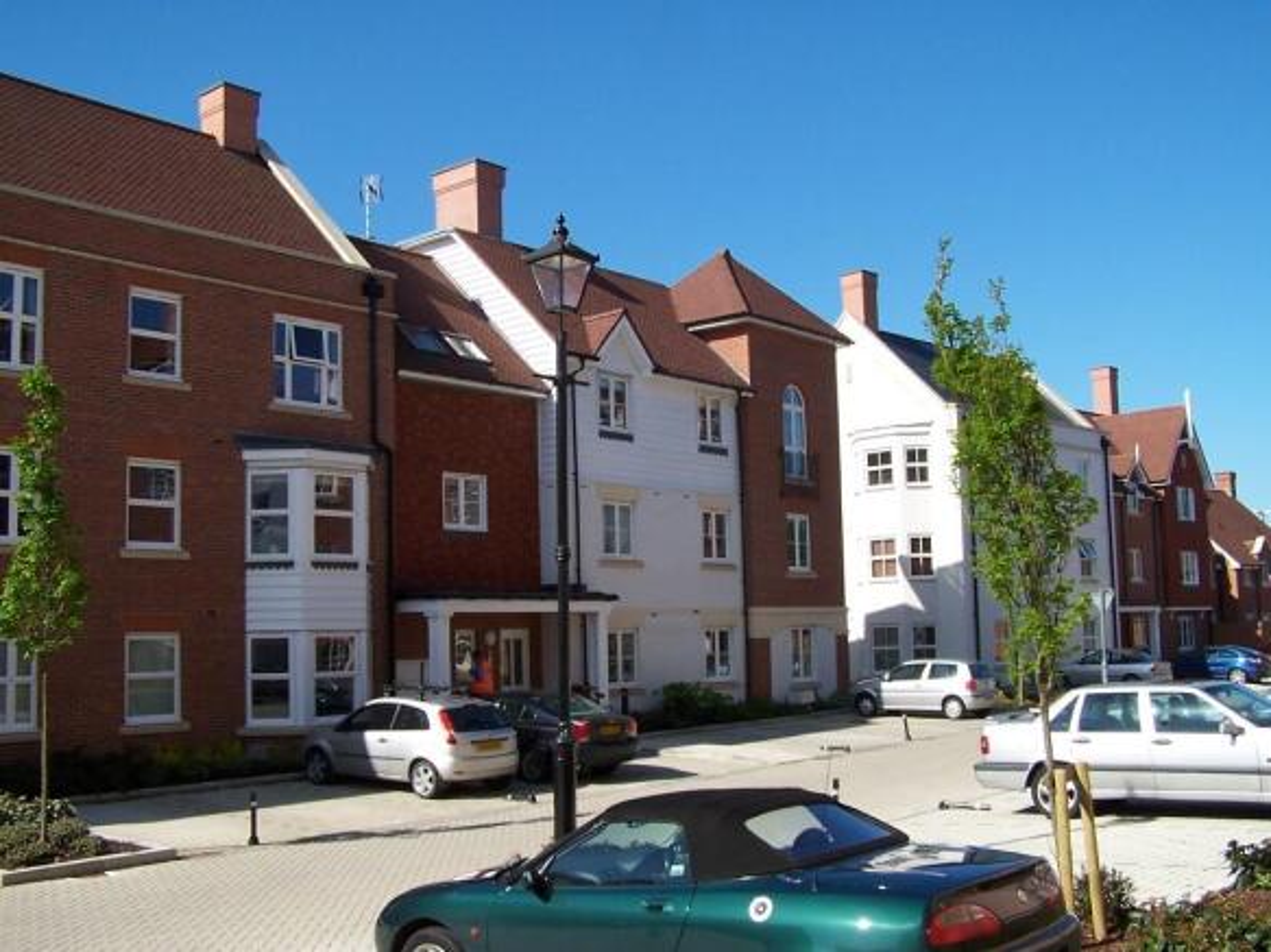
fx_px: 1395
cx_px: 636
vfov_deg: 37.7
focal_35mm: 38
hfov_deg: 49.0
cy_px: 476
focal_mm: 6.3
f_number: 4
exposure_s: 1/500
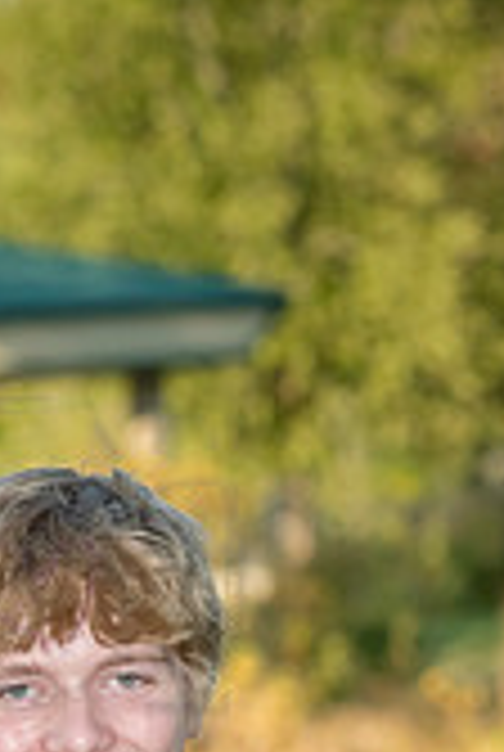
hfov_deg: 4.6
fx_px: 6294
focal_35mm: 301
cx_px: 50
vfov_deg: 6.8
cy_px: 995
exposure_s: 1/640
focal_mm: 112
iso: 800
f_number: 6.3
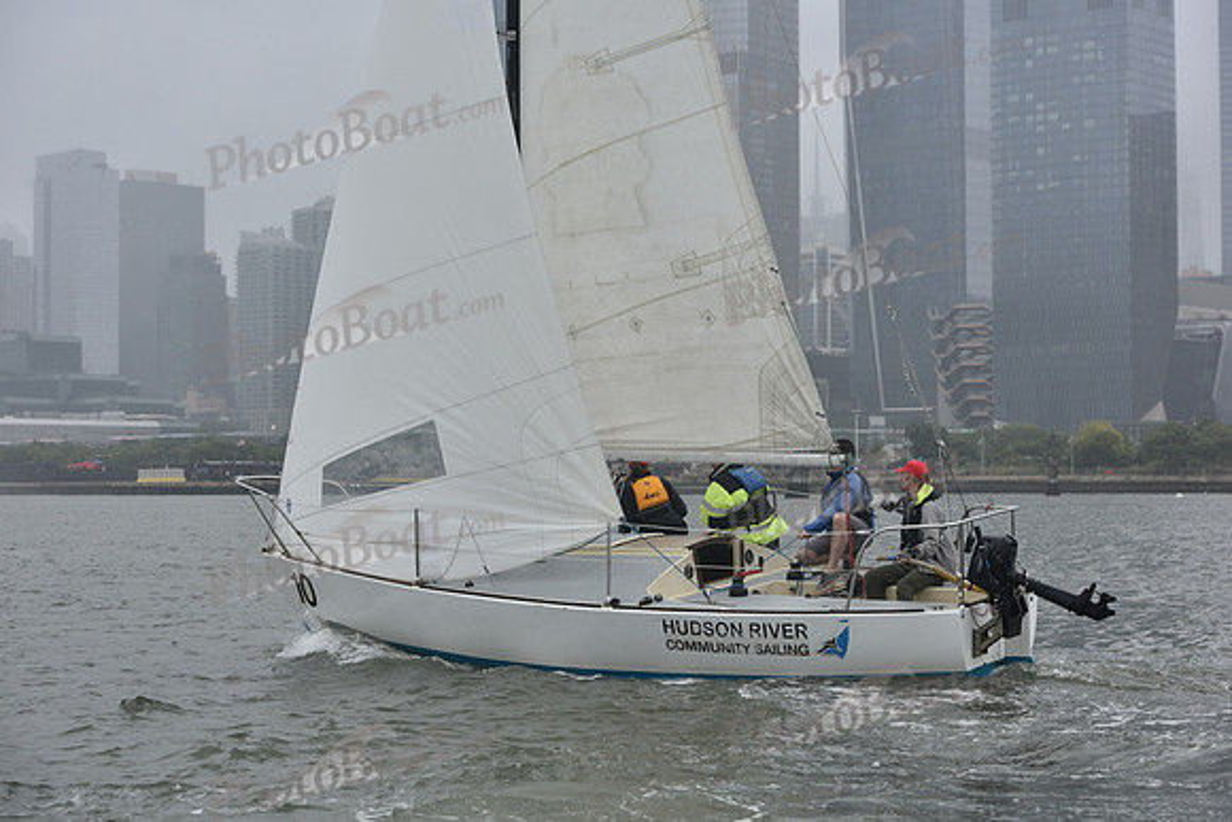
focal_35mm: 70
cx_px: 616
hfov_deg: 28.8
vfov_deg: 19.5
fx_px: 2396
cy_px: 411
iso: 400
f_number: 7.1
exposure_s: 1/800
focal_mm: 70
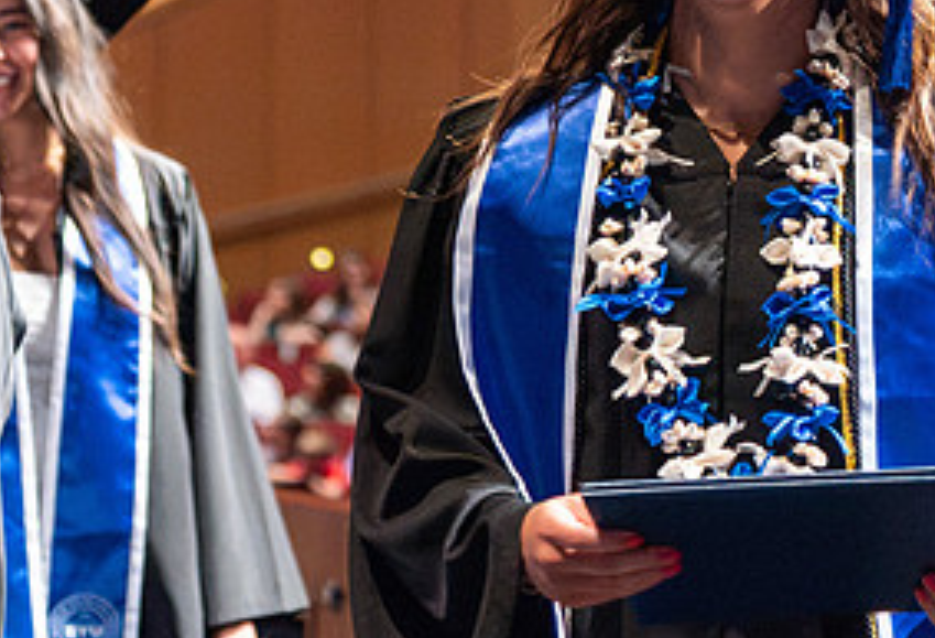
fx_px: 6748
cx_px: 608
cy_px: -233
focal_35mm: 258
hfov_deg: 7.9
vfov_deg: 5.4
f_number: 4
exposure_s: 1/125
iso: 2500
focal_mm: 75
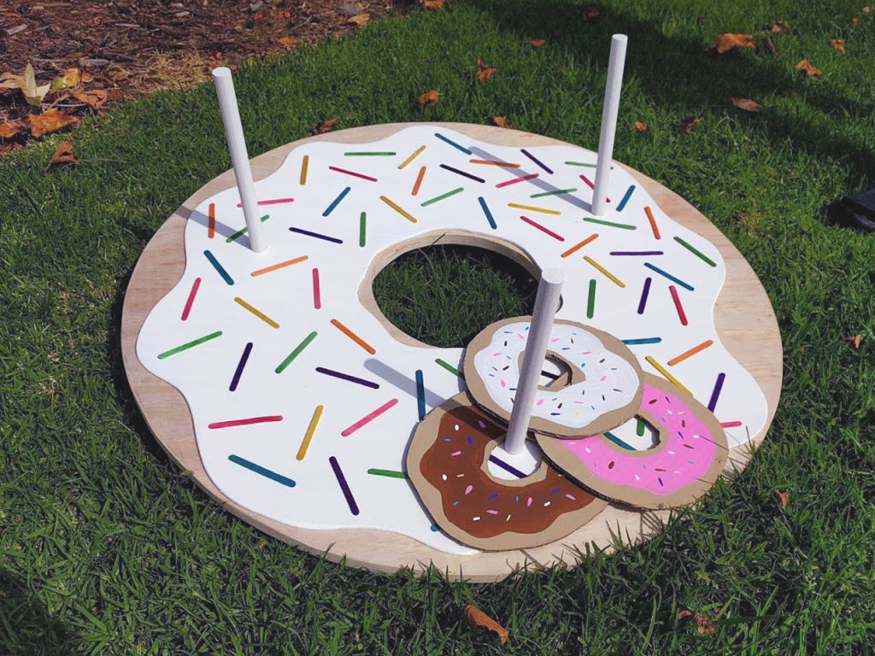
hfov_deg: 61.7
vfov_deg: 48.2
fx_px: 733
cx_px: 438
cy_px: 328
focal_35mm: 29
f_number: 2.2
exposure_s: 1/30
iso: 125
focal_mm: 4.15
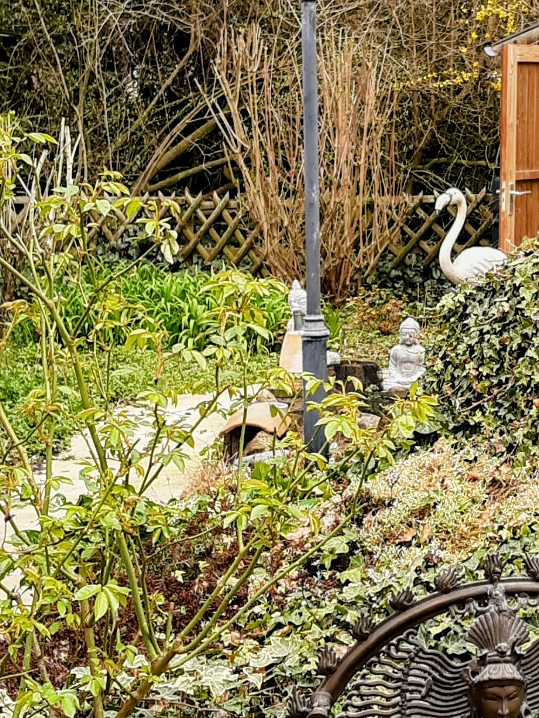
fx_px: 1765
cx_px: 533
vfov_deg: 23.0
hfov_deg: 17.0
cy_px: 344
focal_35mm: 85
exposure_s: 1/582
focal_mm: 4.75
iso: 40
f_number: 1.7
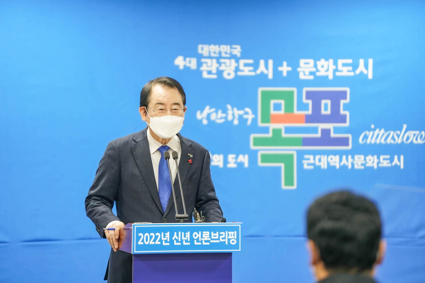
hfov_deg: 11.4
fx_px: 2125
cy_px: 142
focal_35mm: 180
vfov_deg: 7.6
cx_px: 212
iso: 1250
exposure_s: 1/160
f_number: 2.8
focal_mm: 180
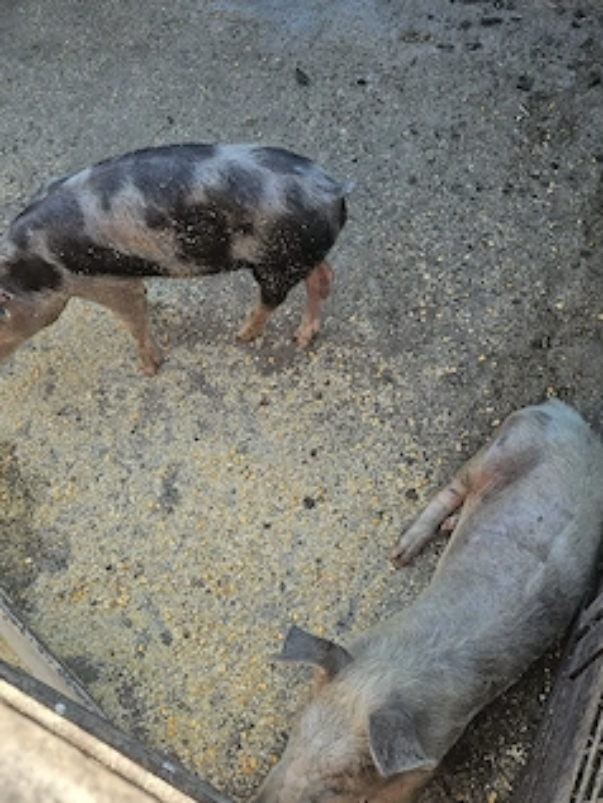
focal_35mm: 29
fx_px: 673
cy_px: 372
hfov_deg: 48.2
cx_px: 312
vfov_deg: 61.6
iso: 25
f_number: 1.8
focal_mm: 5.4
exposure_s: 1/256
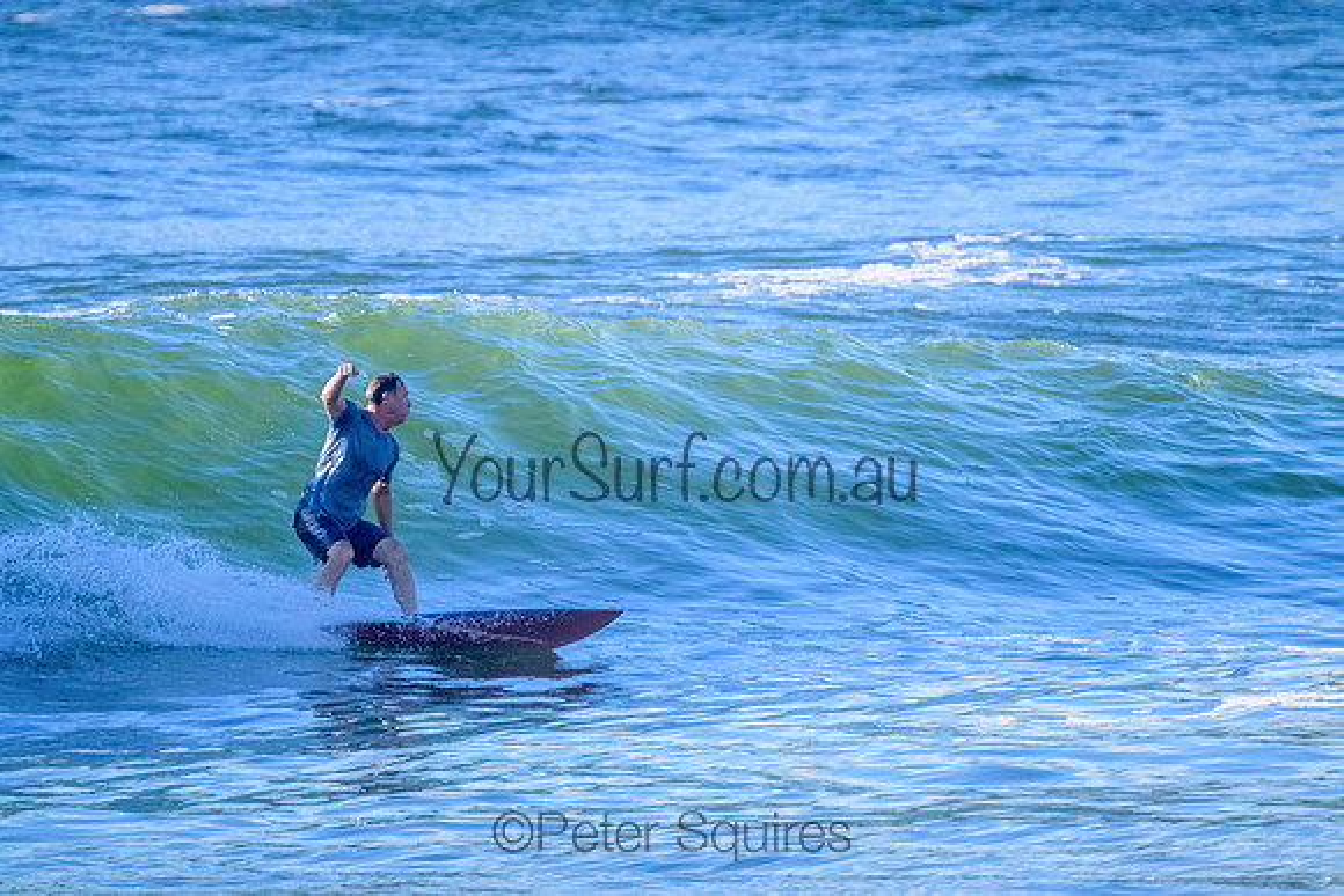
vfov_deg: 1.7
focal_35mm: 800
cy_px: 448
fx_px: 29872
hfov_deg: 2.6
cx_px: 672
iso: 2500
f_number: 11
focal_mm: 800
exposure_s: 1/2000
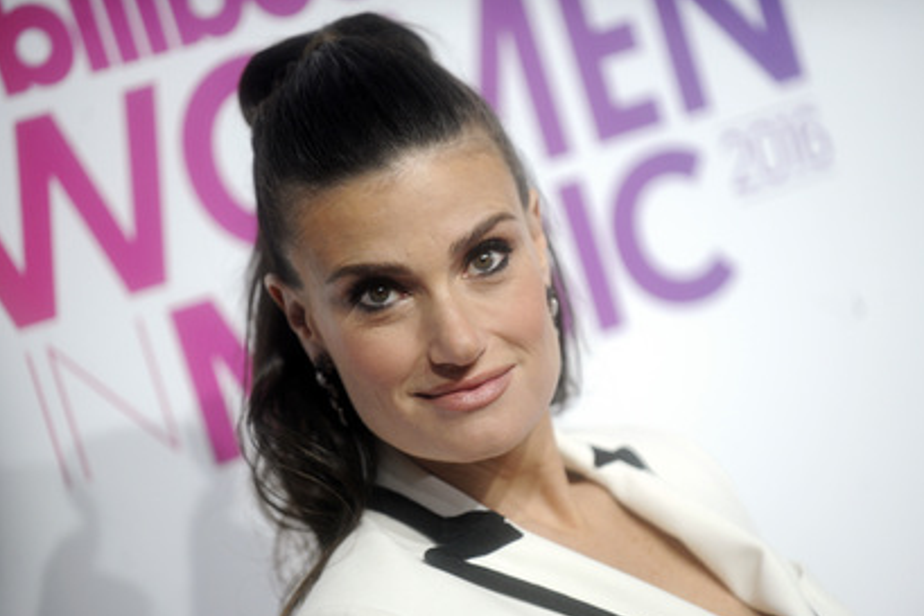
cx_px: 470
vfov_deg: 7.8
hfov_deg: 11.7
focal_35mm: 176
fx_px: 4519
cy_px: 334
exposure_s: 1/400
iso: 1250
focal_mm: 160
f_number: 3.2
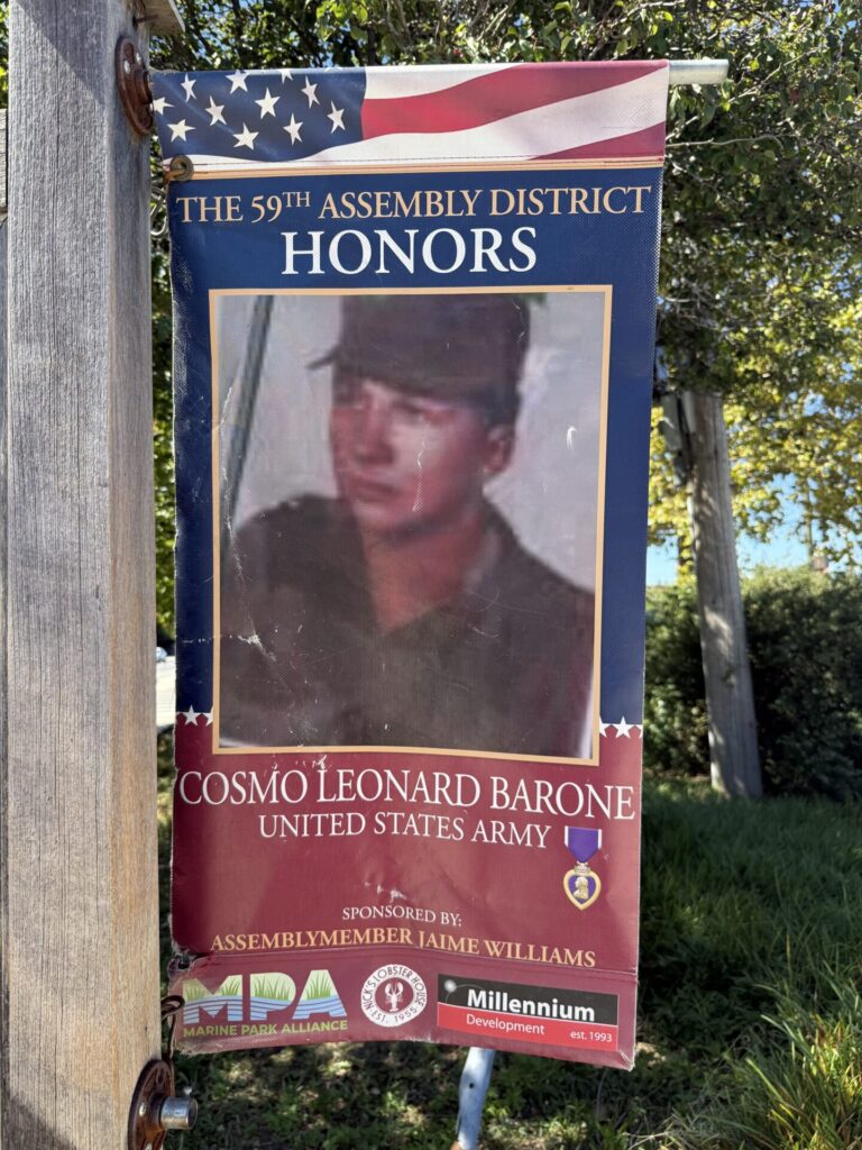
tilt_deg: +5.2
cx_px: 431
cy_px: 575
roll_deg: +1.3
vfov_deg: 71.6
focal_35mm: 24
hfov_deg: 56.8
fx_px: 797
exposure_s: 1/1174
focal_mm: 6.76
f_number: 1.78
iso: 100
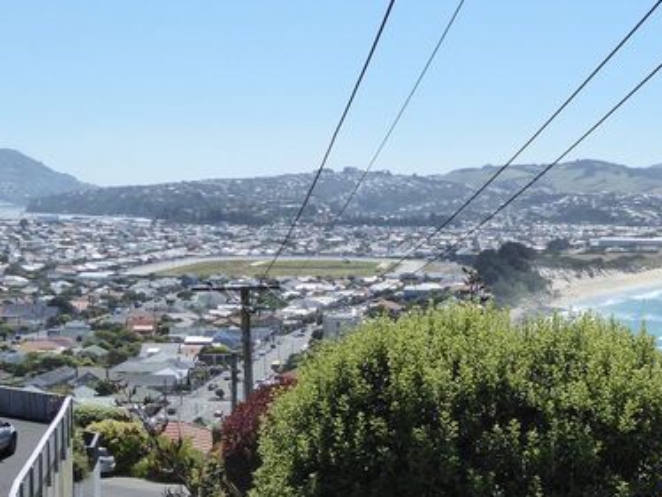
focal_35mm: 77
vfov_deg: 19.0
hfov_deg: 24.6
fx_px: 1474
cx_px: 595
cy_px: 386
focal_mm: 6.3
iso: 160
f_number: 4.5
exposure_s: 1/640
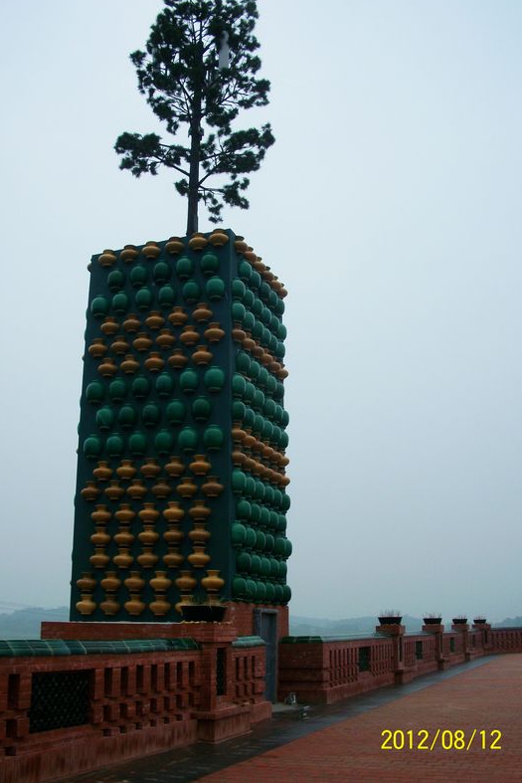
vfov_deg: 51.9
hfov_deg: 36.0
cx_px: 263
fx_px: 804
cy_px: 389
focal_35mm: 37
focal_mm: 6.3
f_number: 5.6
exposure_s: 1/400
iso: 80
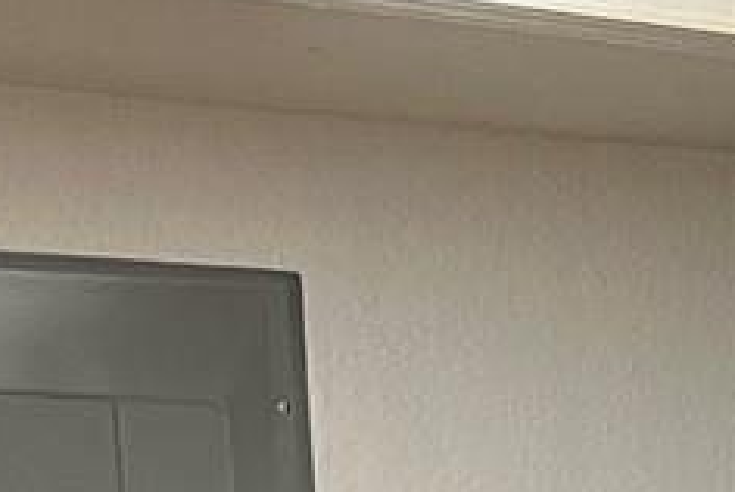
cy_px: 1242
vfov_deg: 7.0
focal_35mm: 183
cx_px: 1753
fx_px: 3741
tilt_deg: -7.3
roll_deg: +0.7
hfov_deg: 9.9
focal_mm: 5.1
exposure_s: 1/60
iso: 320
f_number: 1.6
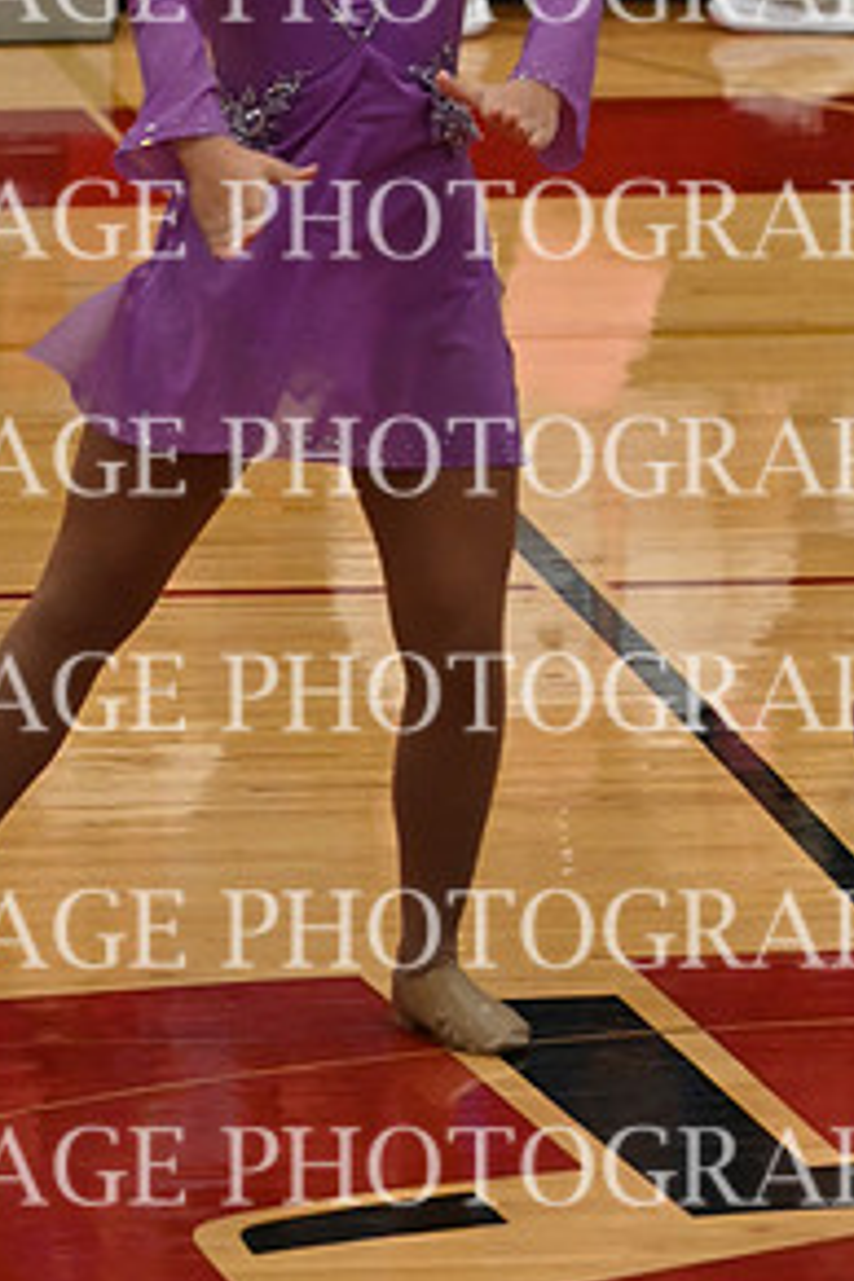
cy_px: 101
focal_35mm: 522
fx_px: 18573
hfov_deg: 2.6
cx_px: 191
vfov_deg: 3.9
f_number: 4
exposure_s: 1/400
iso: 5000
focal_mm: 175
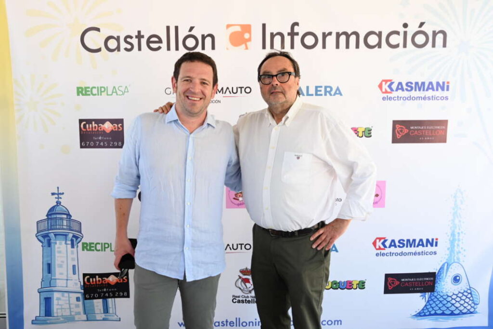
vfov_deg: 41.1
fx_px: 438
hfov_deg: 58.7
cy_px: 164
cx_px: 246
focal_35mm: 32
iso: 400
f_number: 5
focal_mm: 32
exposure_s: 1/125
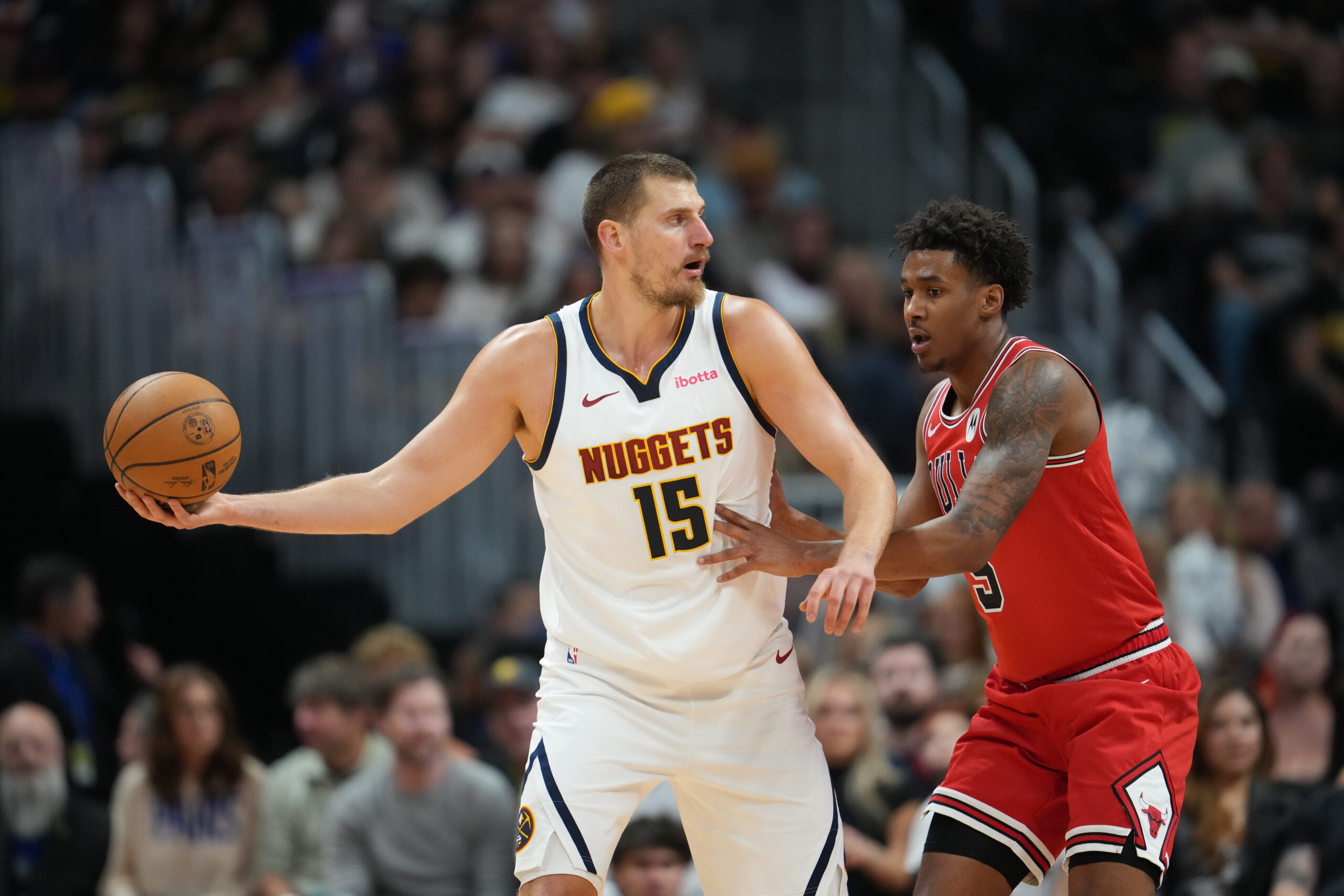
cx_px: 672
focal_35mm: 400
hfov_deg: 5.2
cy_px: 448
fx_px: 14933
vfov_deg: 3.4
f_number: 2.8
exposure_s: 1/1600
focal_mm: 400
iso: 5000
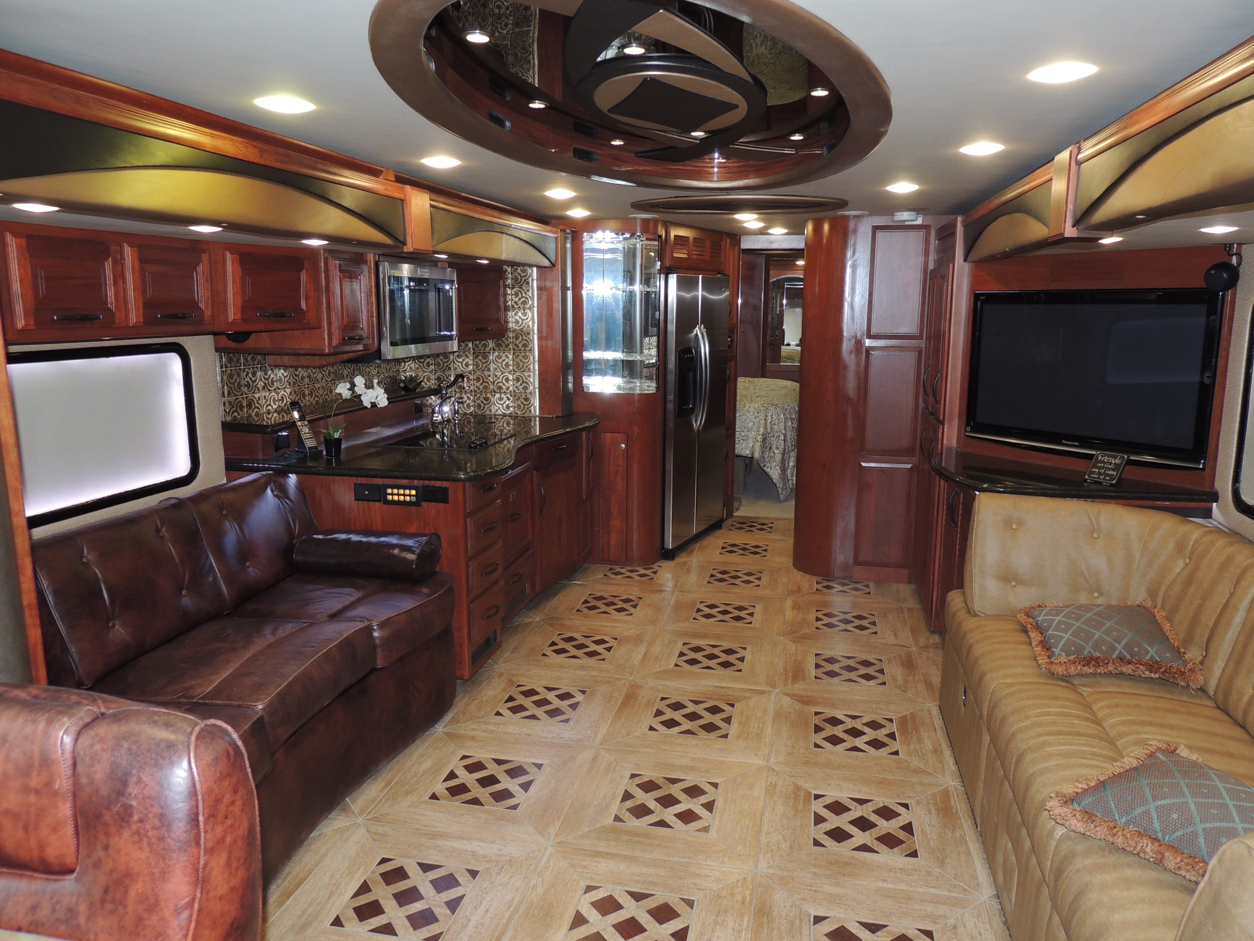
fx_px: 869
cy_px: 470
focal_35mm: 24
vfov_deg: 56.8
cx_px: 627
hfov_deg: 71.6
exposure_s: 1/30
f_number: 3
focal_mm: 4.3
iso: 200
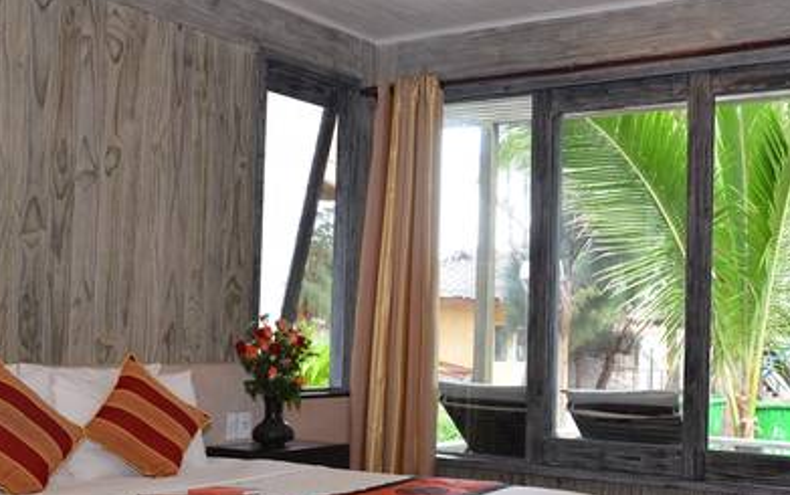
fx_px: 1077
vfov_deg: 25.8
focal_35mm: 50
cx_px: 535
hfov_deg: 39.7
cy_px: 297
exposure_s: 1/60
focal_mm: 32
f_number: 8
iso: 2200
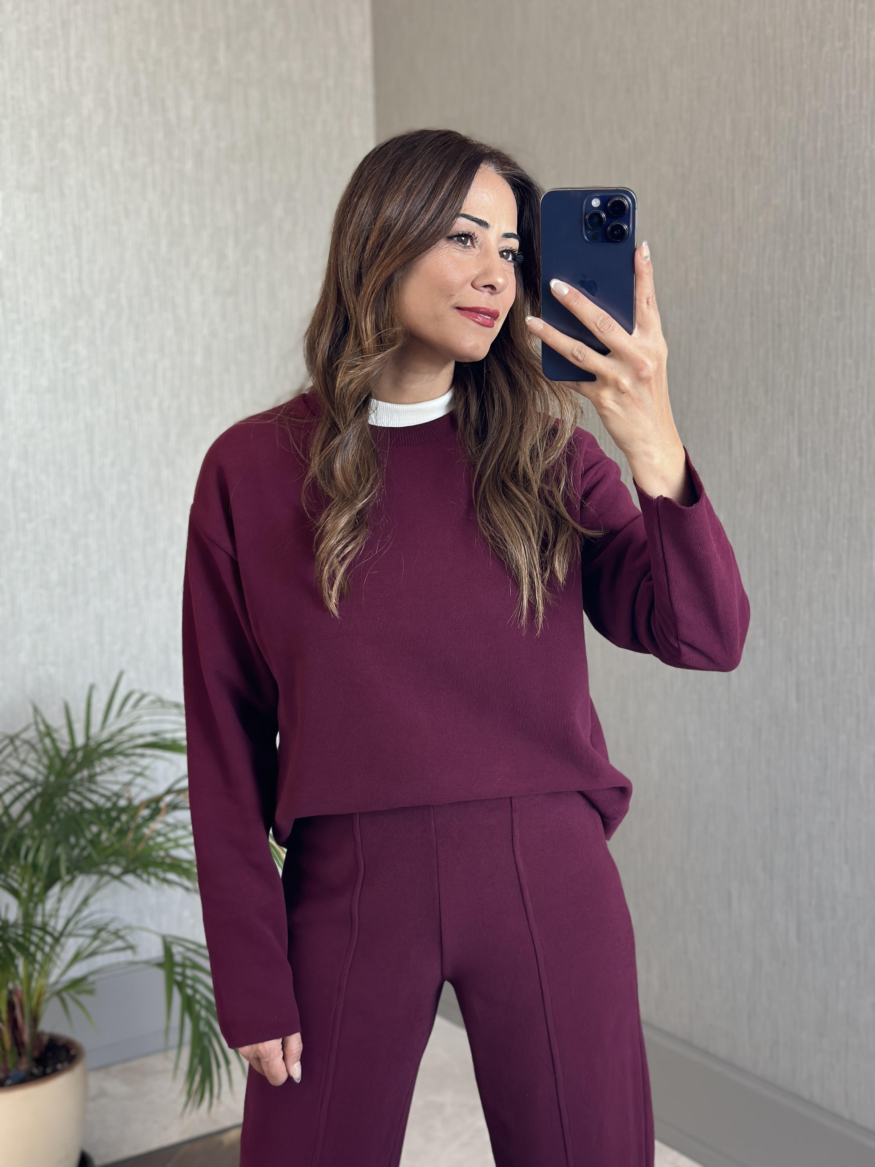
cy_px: 584
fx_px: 1618
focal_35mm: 48
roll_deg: +2.8
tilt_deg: -16.6
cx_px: 438
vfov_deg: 39.7
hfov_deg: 30.3
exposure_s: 1/113
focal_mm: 6.86
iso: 125
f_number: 1.78
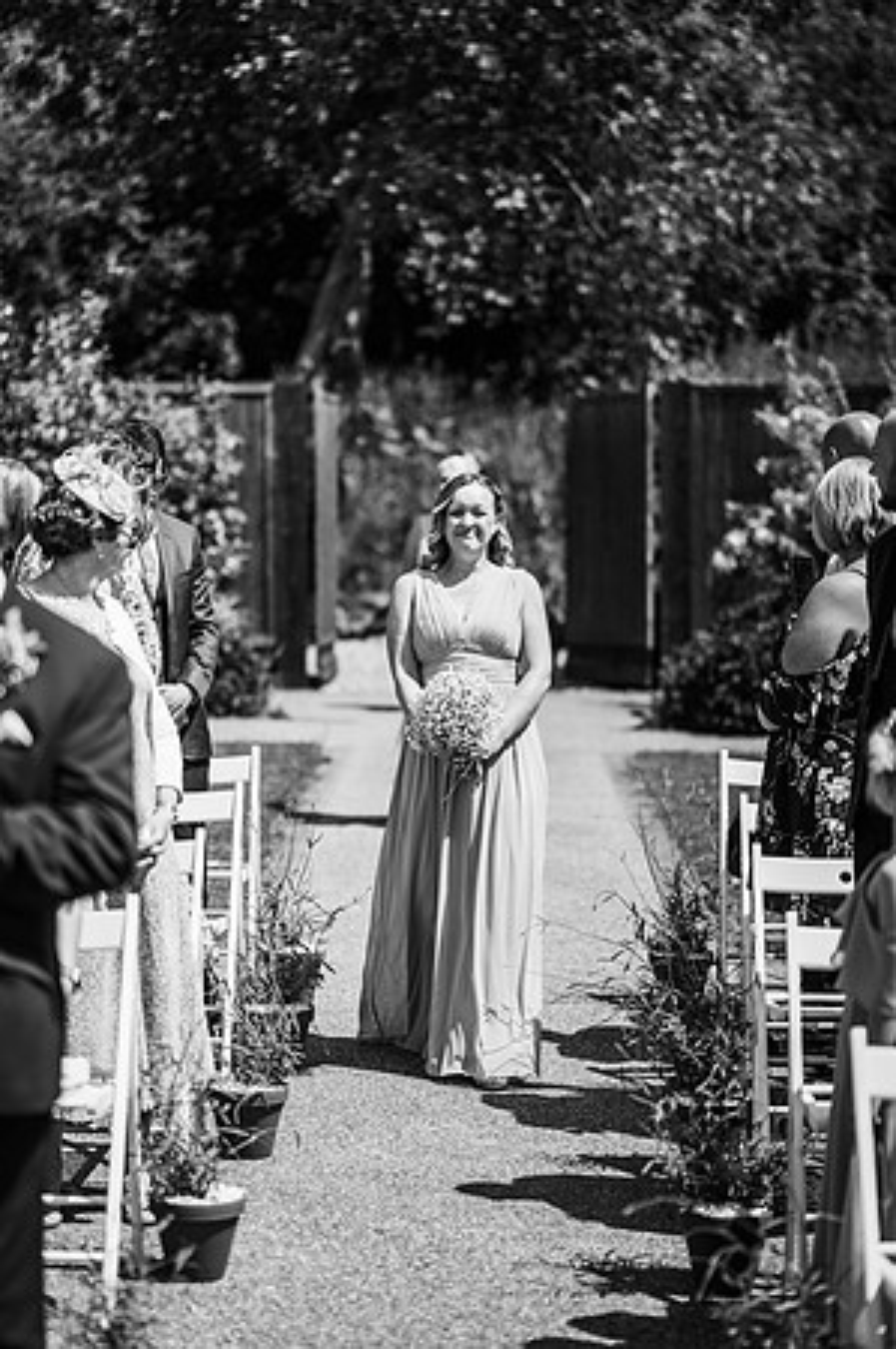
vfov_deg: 23.9
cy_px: 674
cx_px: 448
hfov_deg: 16.0
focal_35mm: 85
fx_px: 3180
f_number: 2
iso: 100
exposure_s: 1/5000
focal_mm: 85
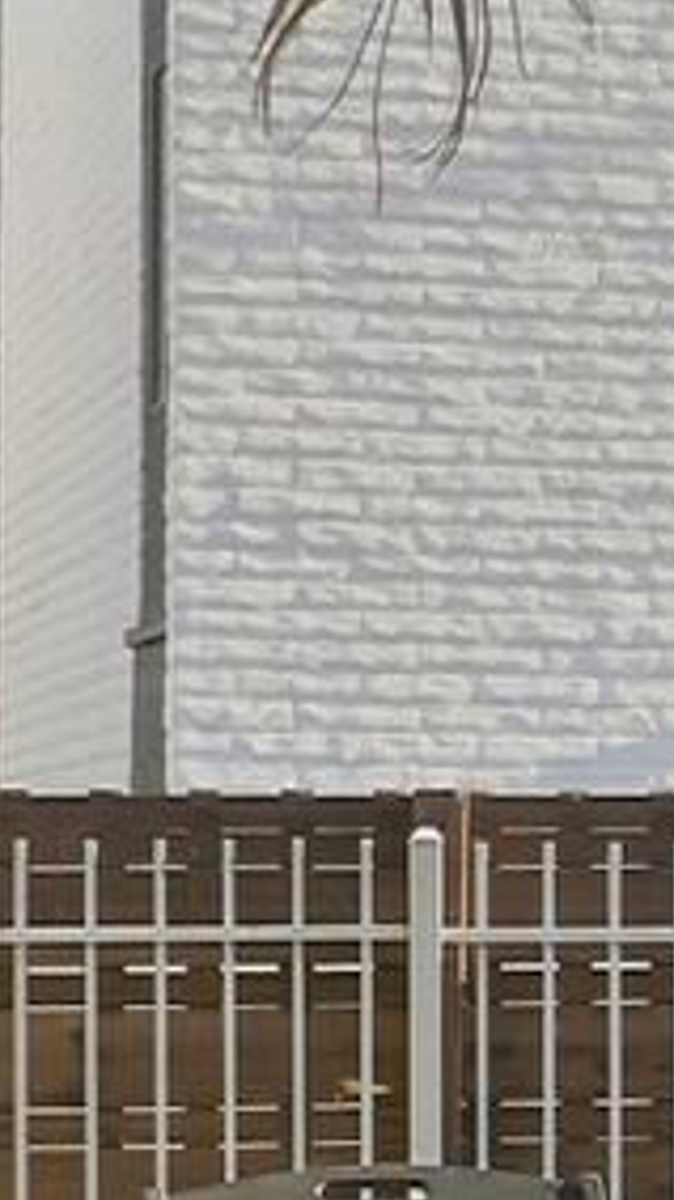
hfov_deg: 7.9
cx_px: 1615
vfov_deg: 15.0
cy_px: 1013
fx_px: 4516
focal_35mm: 142
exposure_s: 1/800
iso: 160
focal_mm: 20
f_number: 2.8
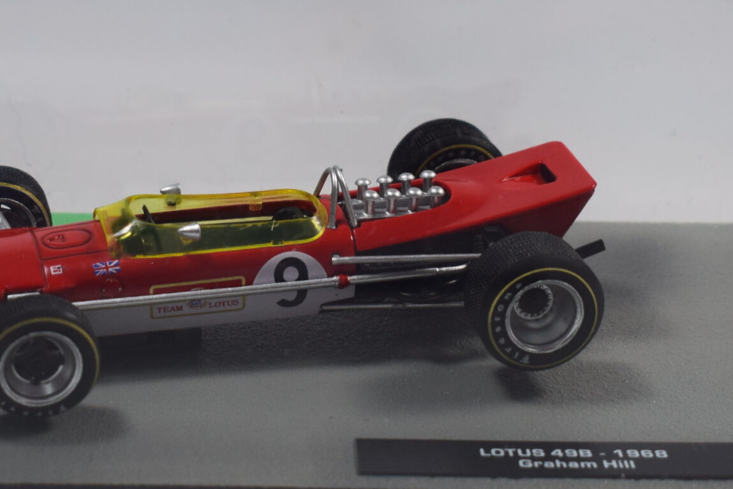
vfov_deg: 10.8
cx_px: 235
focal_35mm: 127
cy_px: 110
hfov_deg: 16.1
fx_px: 2586
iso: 400
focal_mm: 38
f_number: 8
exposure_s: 1/80
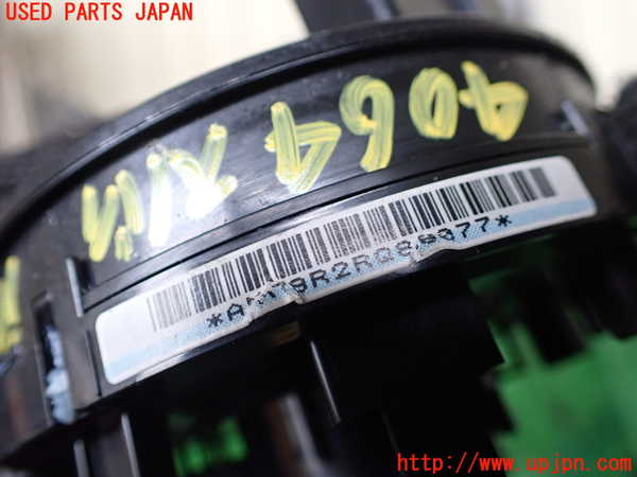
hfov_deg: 60.0
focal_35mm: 30
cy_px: 238
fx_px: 552
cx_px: 318
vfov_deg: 46.8
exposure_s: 1/125
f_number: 2.3
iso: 640
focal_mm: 5.4
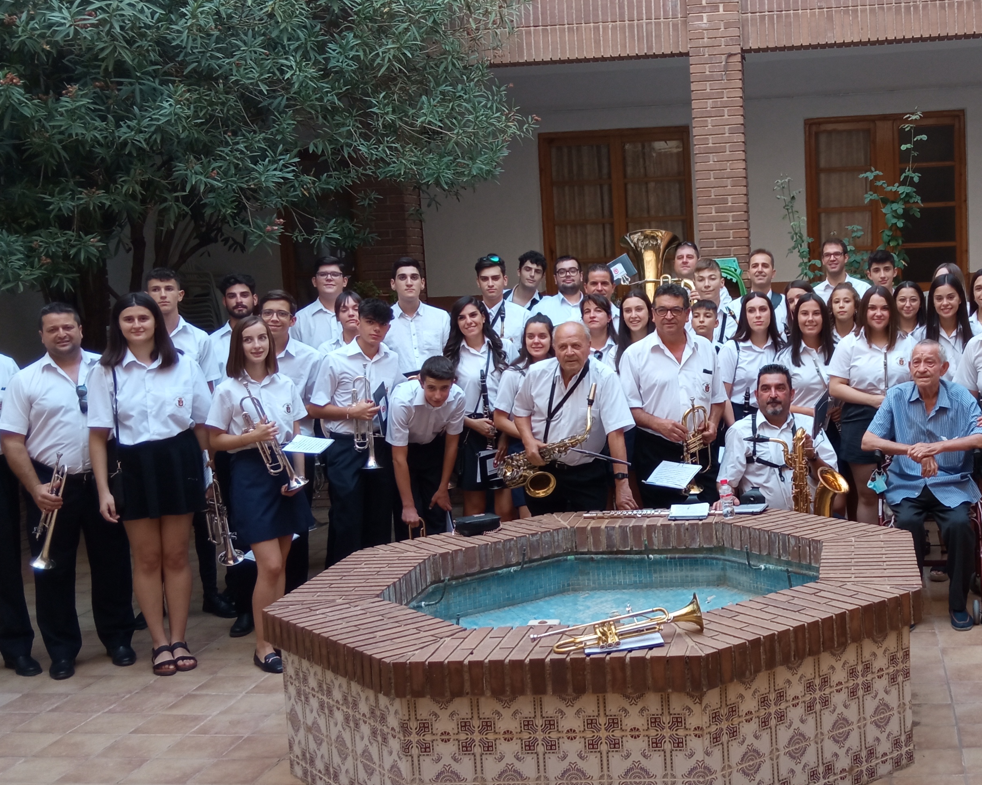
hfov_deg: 40.2
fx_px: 1308
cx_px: 718
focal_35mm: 45
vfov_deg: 33.4
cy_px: 409
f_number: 2.2
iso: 173
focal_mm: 3.79
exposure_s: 1/33.3
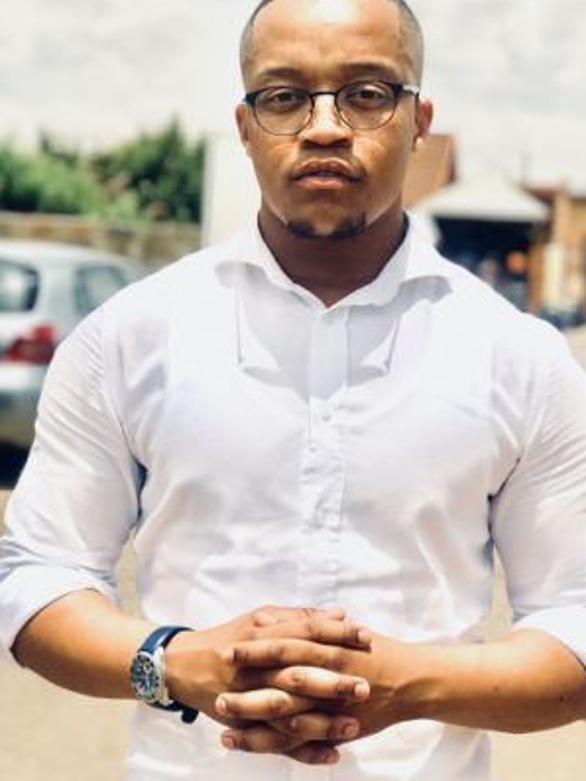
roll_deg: -3.7
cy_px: 398
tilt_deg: -6.2
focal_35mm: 67
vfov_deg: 29.0
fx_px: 1511
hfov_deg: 21.9
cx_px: 322
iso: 20
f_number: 2.8
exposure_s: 1/1623
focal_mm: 6.6
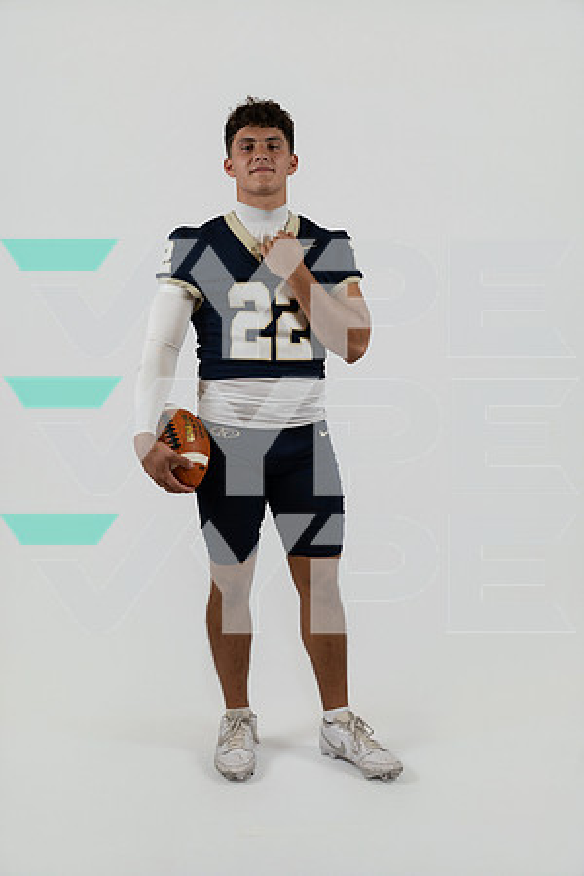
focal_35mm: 40
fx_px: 973
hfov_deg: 33.4
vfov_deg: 48.5
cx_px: 292
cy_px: 438
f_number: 4
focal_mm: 40
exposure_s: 1/125
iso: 250
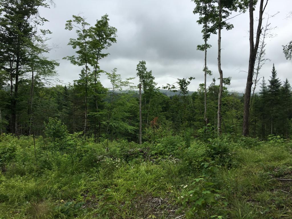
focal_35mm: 29
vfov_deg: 48.2
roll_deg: -0.2
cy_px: 110
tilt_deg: +0.0
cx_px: 146
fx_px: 245
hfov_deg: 61.7
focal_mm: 4.15
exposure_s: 1/541
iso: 25
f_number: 2.2
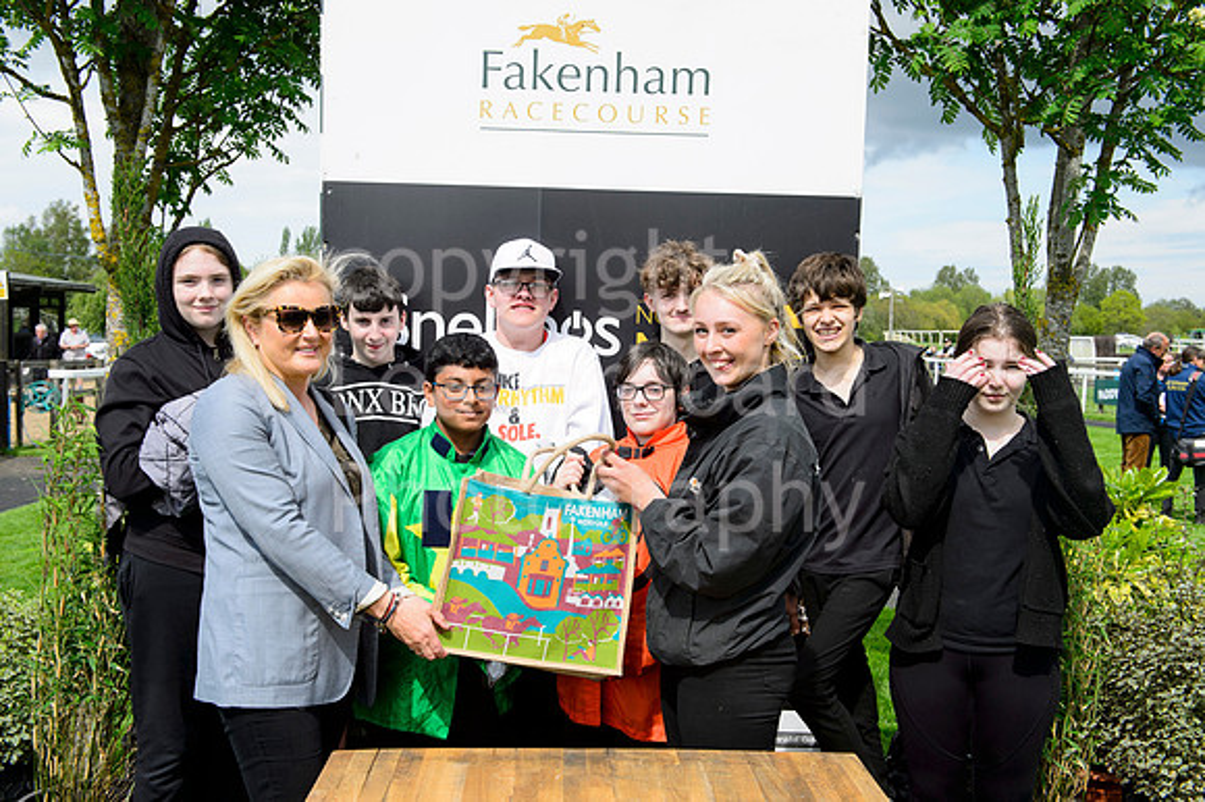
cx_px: 602
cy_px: 401
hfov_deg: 50.7
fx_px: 1271
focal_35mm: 38
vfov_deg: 35.0
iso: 200
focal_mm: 38
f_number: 8
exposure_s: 1/250
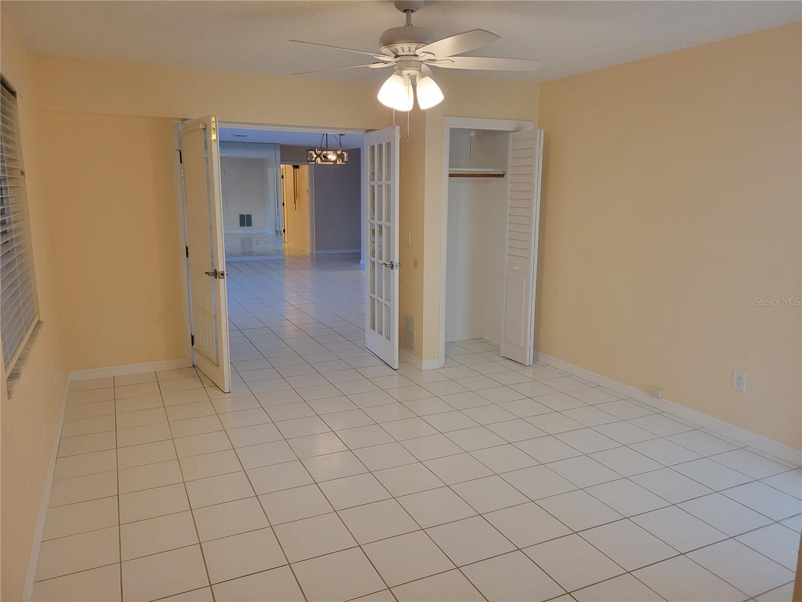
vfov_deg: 53.1
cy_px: 301
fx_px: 602
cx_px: 401
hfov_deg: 67.3
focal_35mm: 26
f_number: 1.8
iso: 250
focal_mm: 5.4
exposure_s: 1/120
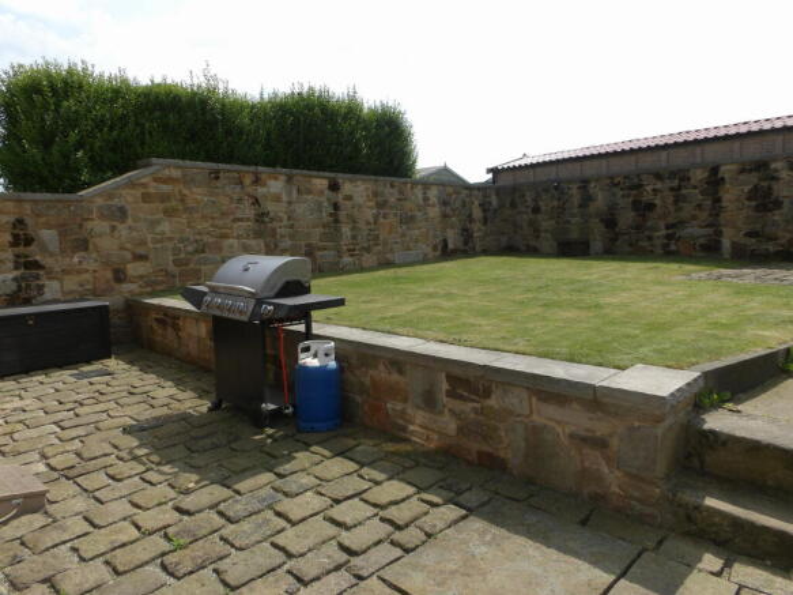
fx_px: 550
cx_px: 396
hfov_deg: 71.6
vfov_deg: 56.8
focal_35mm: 24
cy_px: 298
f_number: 4.1
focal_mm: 4.3
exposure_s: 1/720
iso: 100
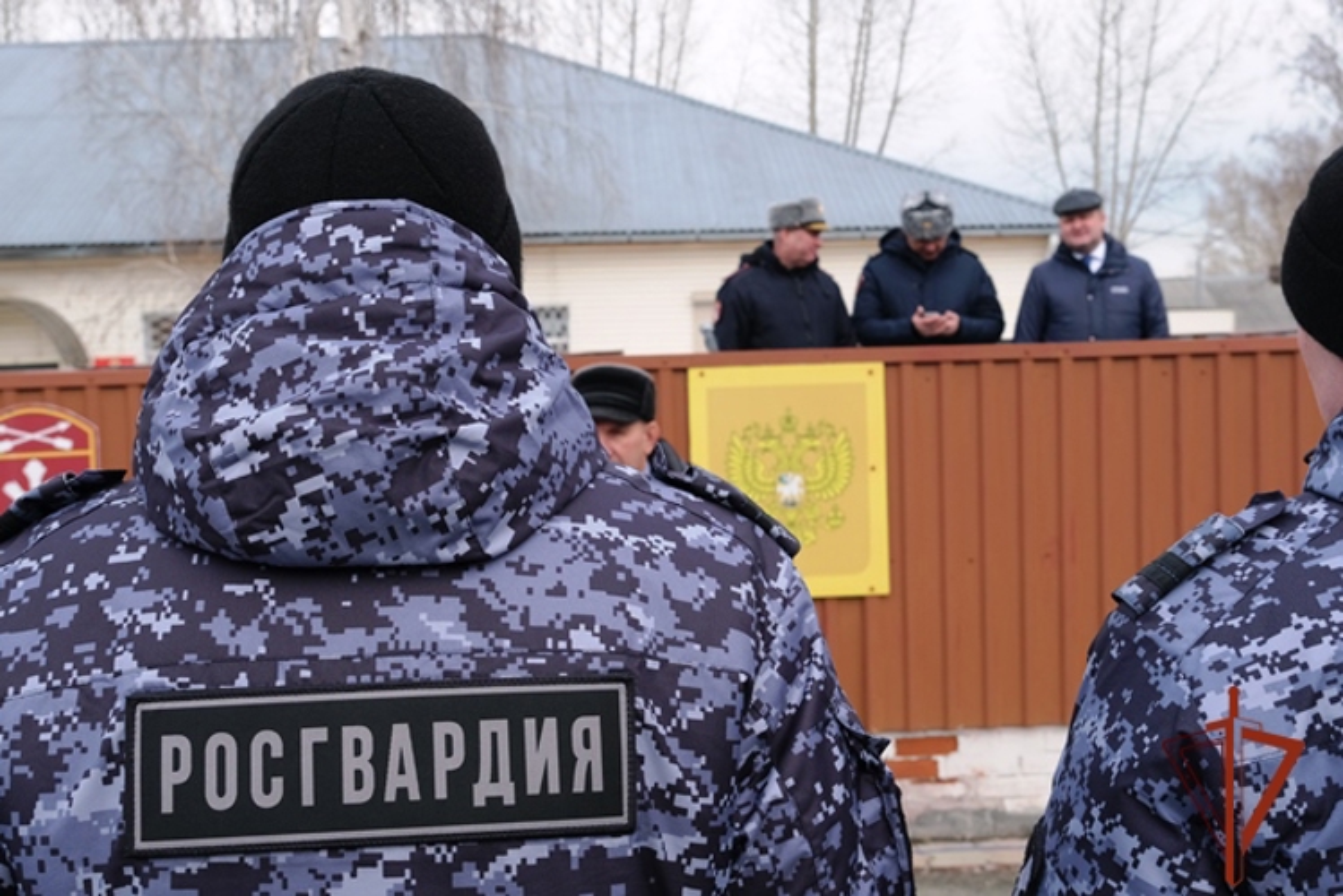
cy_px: 448
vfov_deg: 41.1
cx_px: 672
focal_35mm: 32
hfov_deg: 58.7
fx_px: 1194
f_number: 5.6
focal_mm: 21.2
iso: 160
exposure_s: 1/220
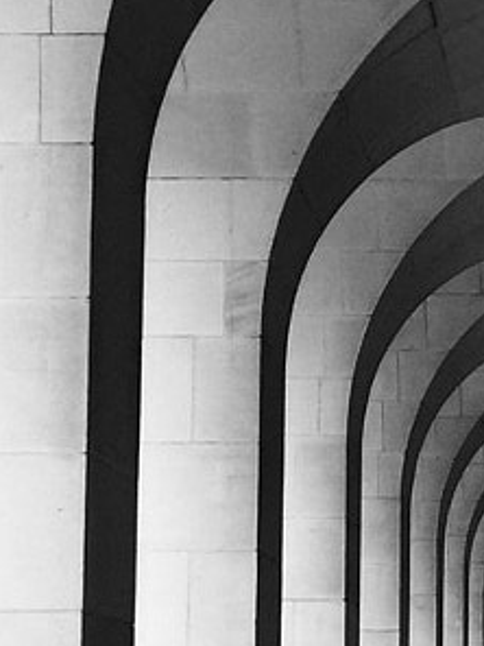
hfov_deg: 9.3
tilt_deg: +7.3
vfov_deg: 12.6
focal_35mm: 157
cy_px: 404
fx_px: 2927
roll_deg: +0.6
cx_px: 606
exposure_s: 1/33
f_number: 2.2
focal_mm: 4.15
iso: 32
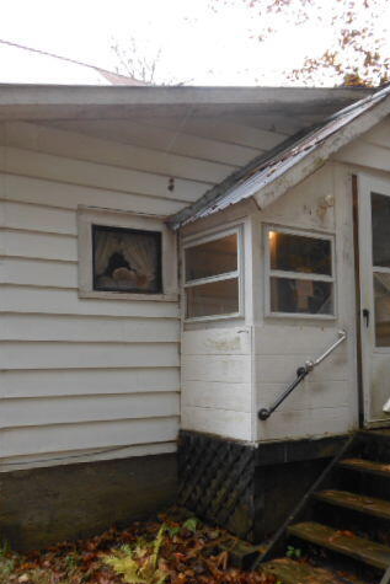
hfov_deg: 37.7
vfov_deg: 54.4
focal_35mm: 35
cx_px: 235
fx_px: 568
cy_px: 294
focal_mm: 4.5
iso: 80
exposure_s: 1/60
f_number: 3.2
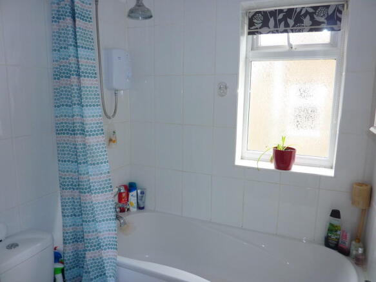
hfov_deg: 69.4
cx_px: 188
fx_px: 271
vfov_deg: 54.9
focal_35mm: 25
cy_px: 141
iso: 100
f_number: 3.3
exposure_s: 1/15
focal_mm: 4.1
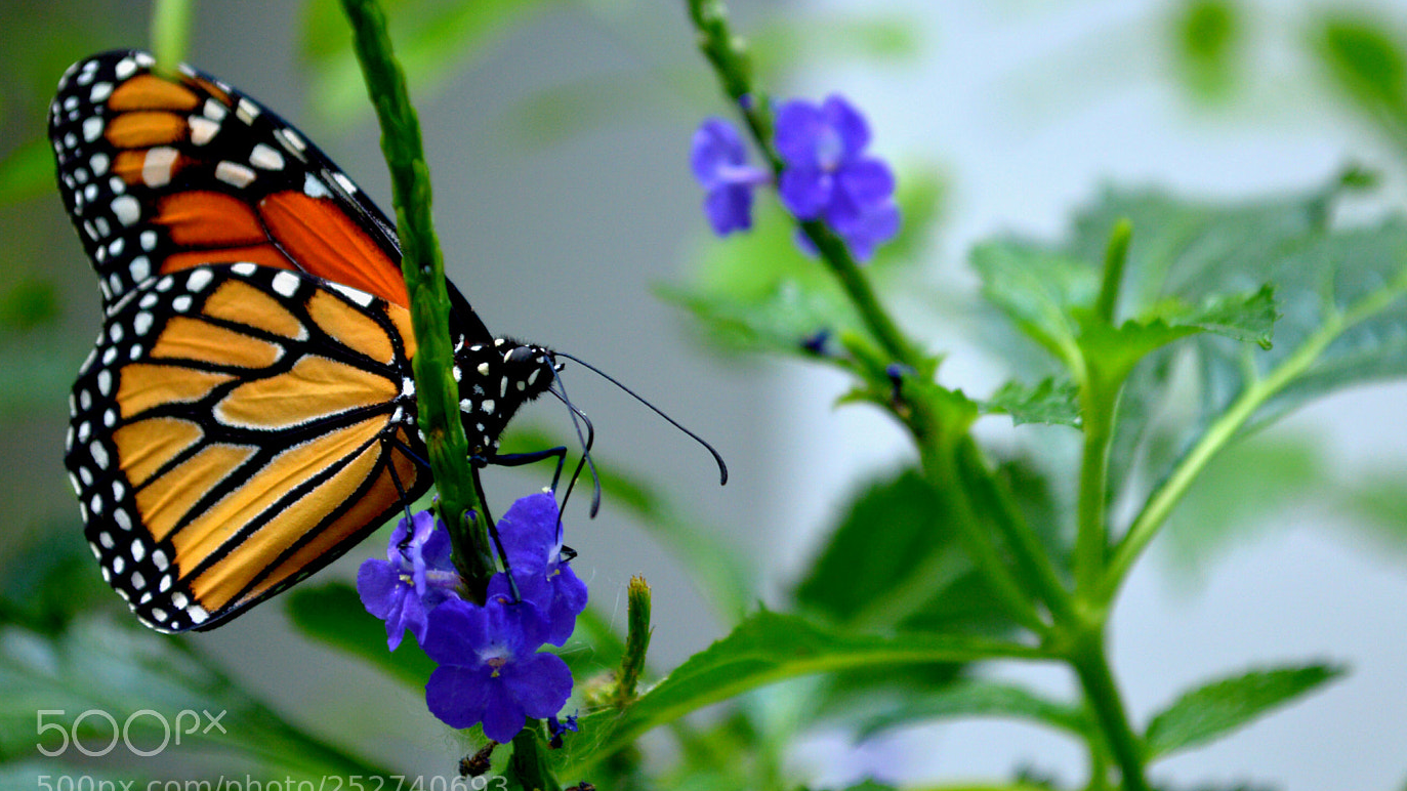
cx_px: 792
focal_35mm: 101
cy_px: 323
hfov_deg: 21.2
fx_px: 3753
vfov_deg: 12.0
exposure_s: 1/250
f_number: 5.6
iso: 200
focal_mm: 55
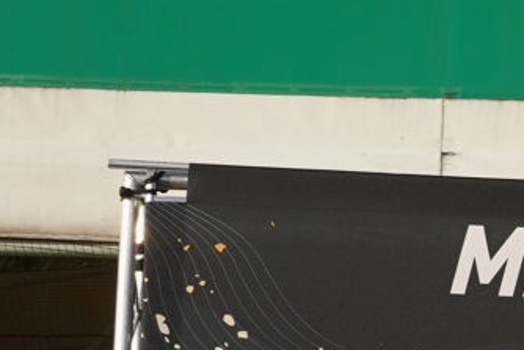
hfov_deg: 4.8
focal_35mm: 412
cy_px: 545
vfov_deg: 3.3
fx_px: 5999
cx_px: 1404
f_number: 4.5
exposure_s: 1/1600
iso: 200
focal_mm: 70
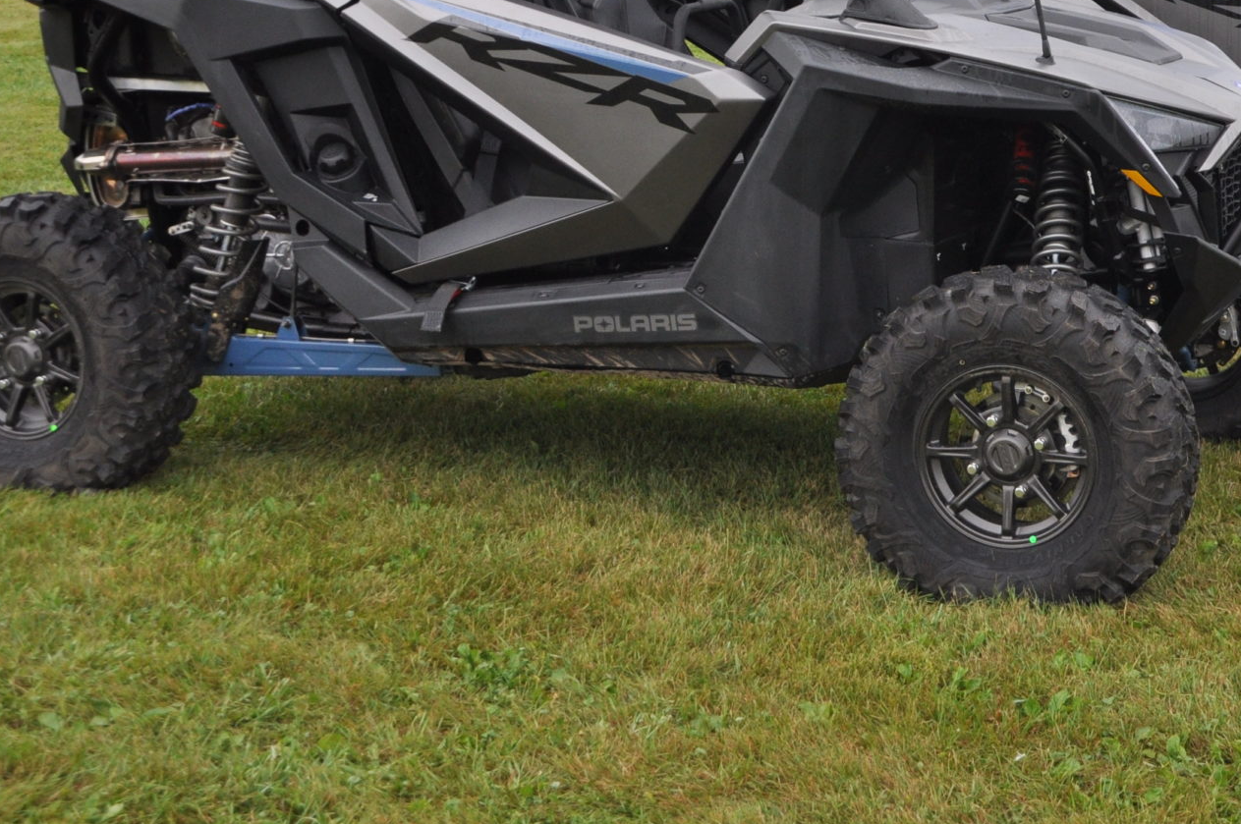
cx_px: 966
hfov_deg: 26.3
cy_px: 97
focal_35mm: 76
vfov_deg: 17.7
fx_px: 2617
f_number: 6.3
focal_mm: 25
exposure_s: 1/160
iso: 400
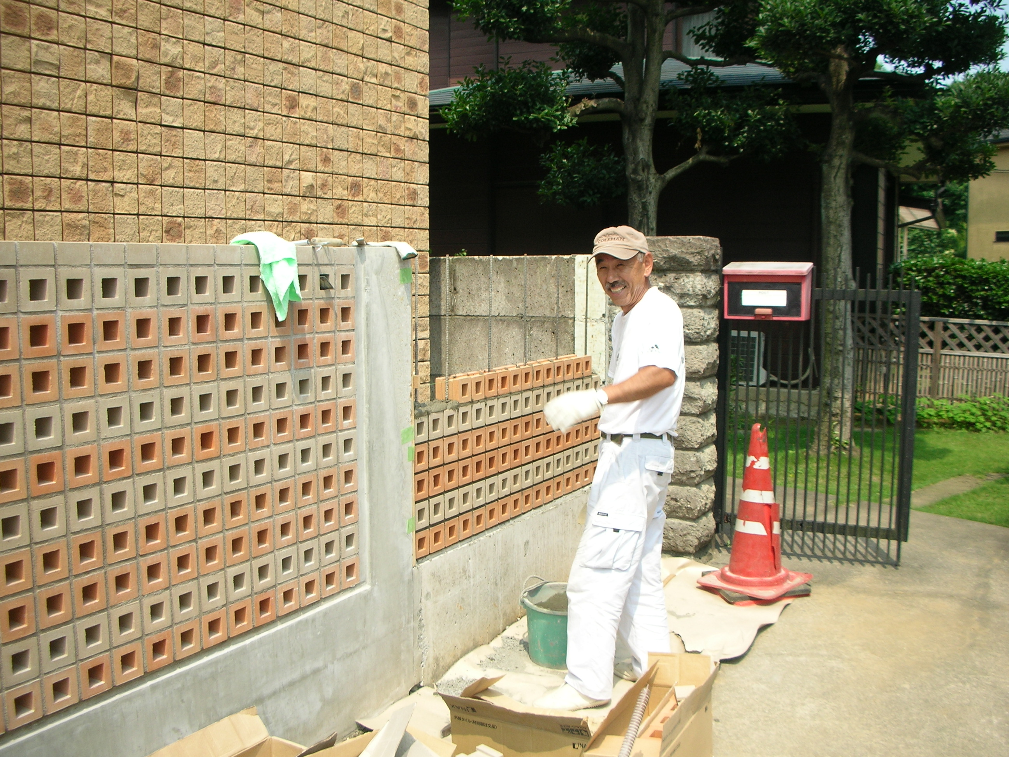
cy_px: 378
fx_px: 1020
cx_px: 504
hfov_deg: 52.6
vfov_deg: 40.7
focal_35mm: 35
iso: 50
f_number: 8.5
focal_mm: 5.8
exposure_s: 1/51.8
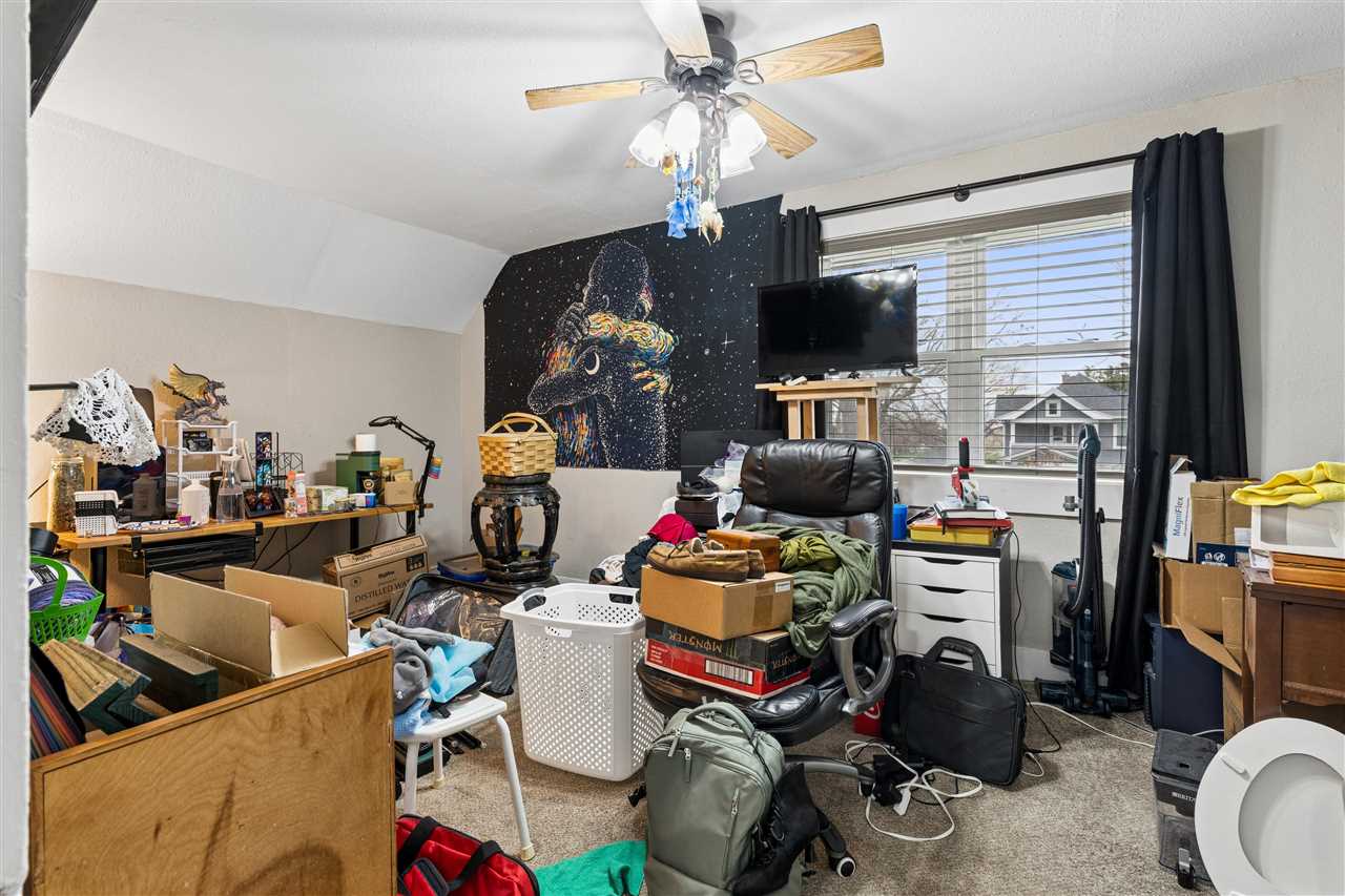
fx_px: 598
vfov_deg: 73.7
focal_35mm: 16
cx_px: 672
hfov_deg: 96.7
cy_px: 448
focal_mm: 16
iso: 400
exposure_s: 1/3.33
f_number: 9
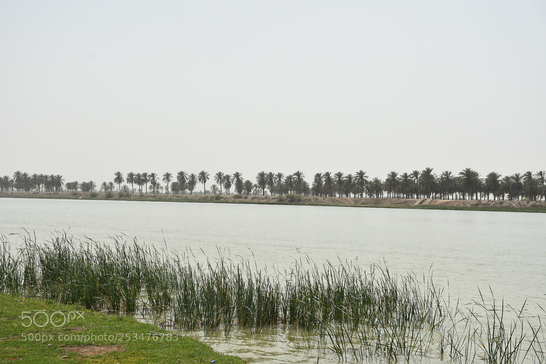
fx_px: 910
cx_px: 273
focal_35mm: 60
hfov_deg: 33.4
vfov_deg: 22.6
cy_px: 182
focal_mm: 40
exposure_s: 1/500
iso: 110
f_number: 8
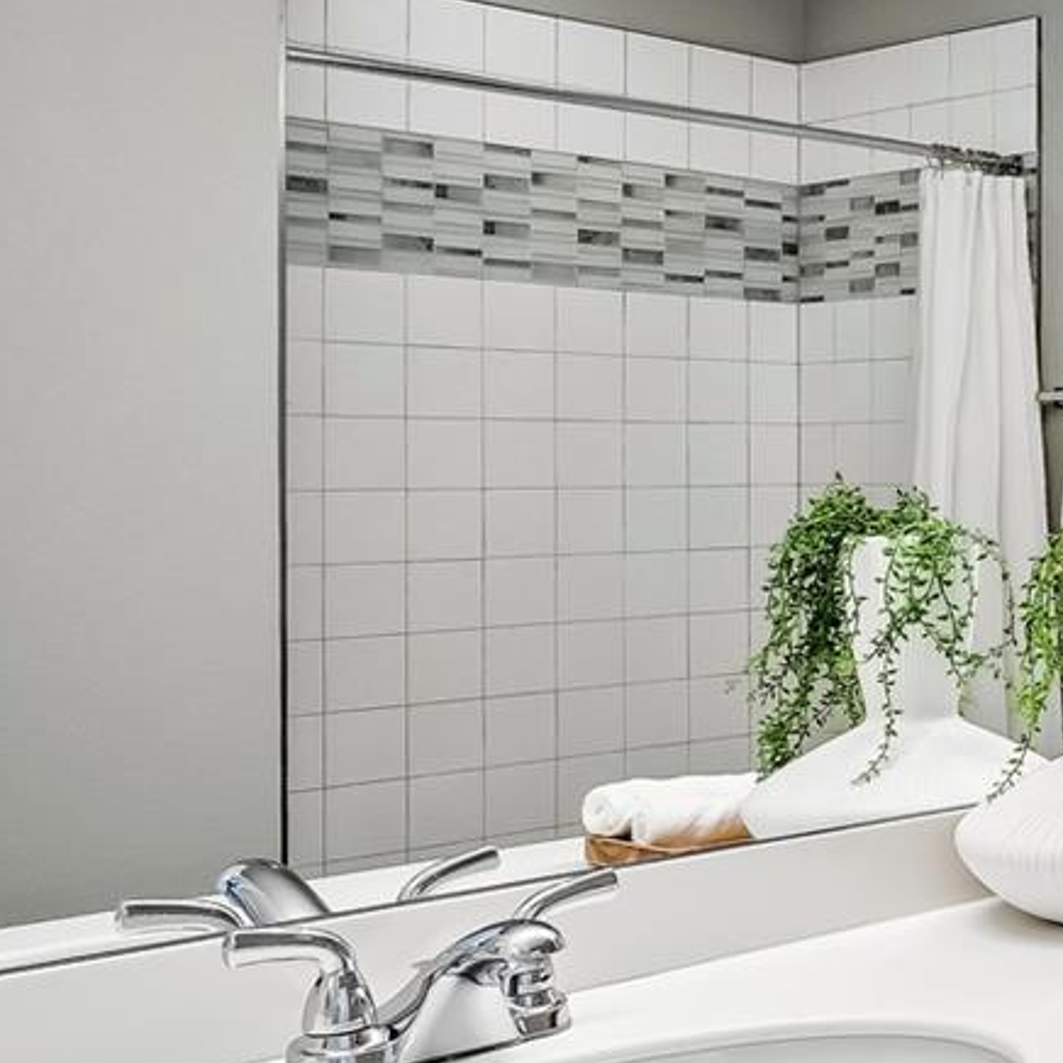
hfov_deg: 23.1
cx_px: 1724
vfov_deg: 31.3
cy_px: 456
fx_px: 1896
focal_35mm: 55
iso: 400
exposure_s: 1/30
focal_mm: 17.5
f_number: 10
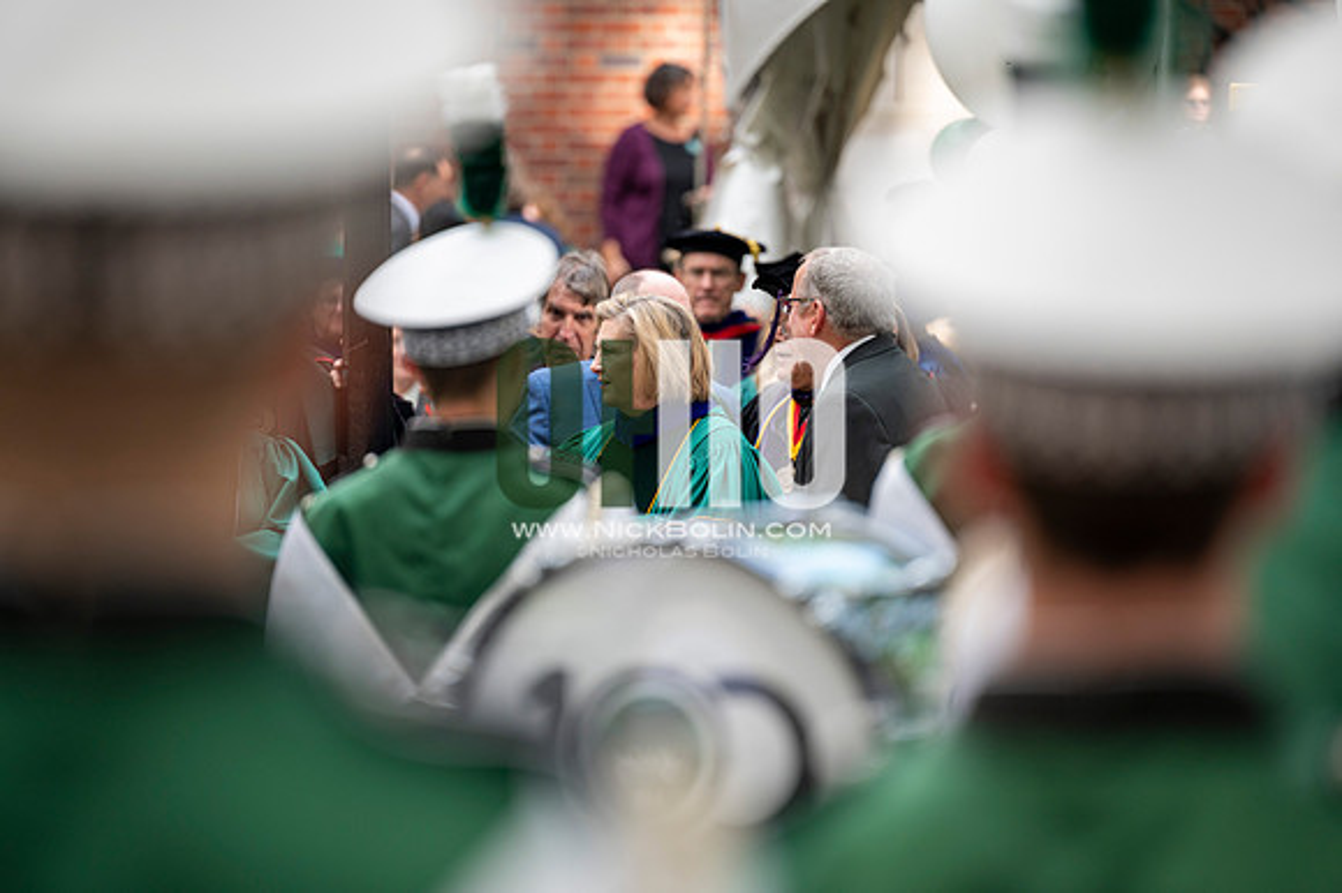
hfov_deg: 10.3
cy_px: 446
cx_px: 671
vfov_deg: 6.9
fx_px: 7451
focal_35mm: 200
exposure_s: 1/1000
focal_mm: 200
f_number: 2.8
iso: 800
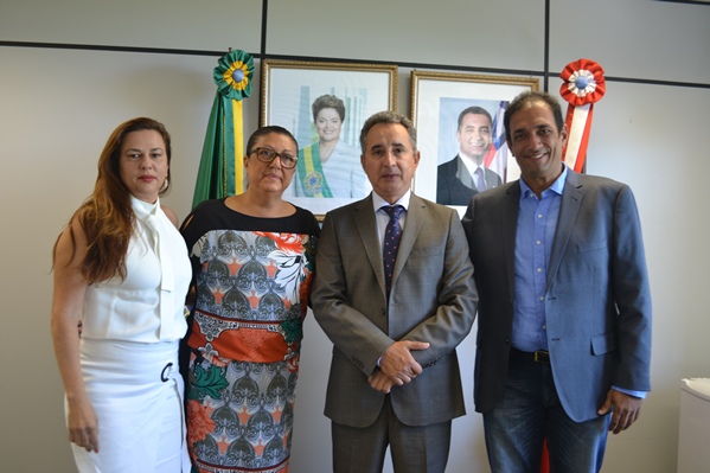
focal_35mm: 36
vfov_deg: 36.9
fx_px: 710
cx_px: 355
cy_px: 236
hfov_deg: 53.1
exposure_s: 1/30
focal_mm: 24
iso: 400
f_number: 4
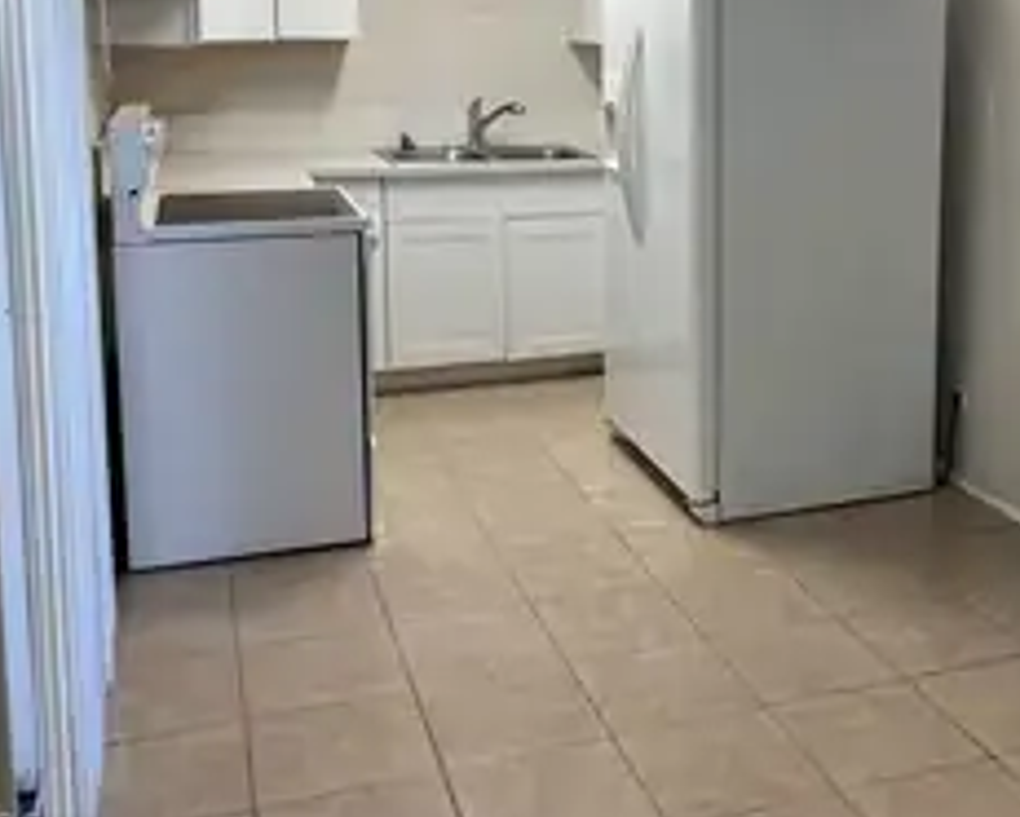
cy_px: 194
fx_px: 1329
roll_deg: -1.2
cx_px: 737
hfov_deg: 41.0
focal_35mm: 44
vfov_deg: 33.4
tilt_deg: -7.5
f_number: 1.6
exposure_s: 1/120
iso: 100
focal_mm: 5.96
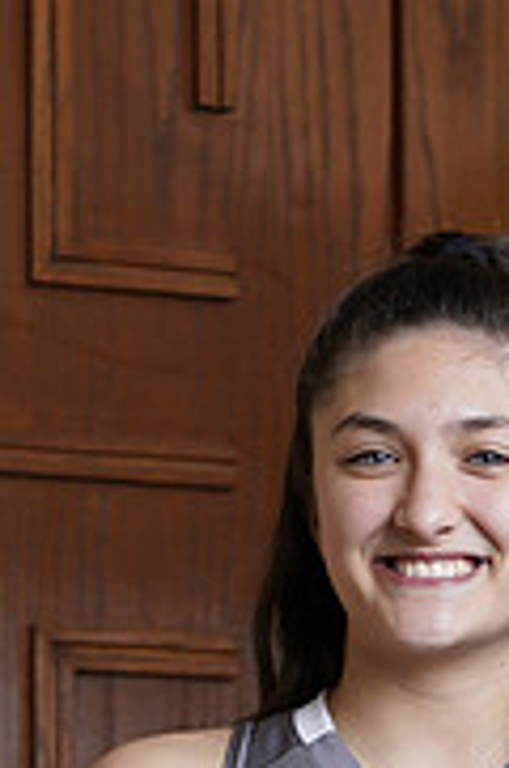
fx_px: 5812
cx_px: 403
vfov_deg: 7.5
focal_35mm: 273
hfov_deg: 5.0
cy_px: 993
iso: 200
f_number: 5.6
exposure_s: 1/250
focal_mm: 85
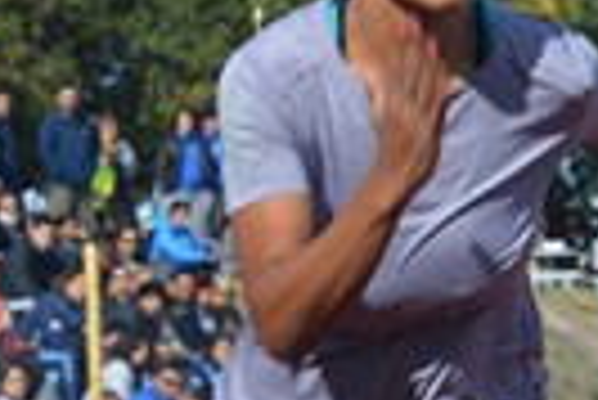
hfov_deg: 5.5
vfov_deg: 3.7
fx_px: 6190
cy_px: 130
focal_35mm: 372
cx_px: 1003
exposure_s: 1/250
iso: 100
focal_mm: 55
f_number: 8
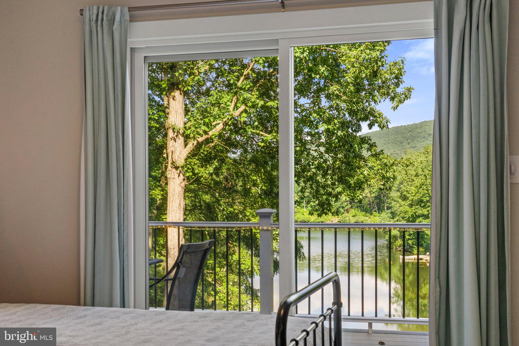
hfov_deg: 46.4
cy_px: 173
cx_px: 260
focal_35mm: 42
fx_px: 606
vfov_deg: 31.9
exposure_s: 1/50
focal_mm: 42
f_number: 9
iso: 640
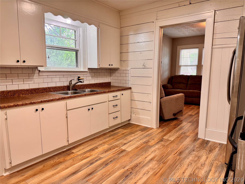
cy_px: 92
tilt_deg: -8.5
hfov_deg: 71.6
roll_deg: -0.2
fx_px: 170
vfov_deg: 56.8
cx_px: 122
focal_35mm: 24
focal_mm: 6.76
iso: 125
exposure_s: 1/60
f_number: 1.78
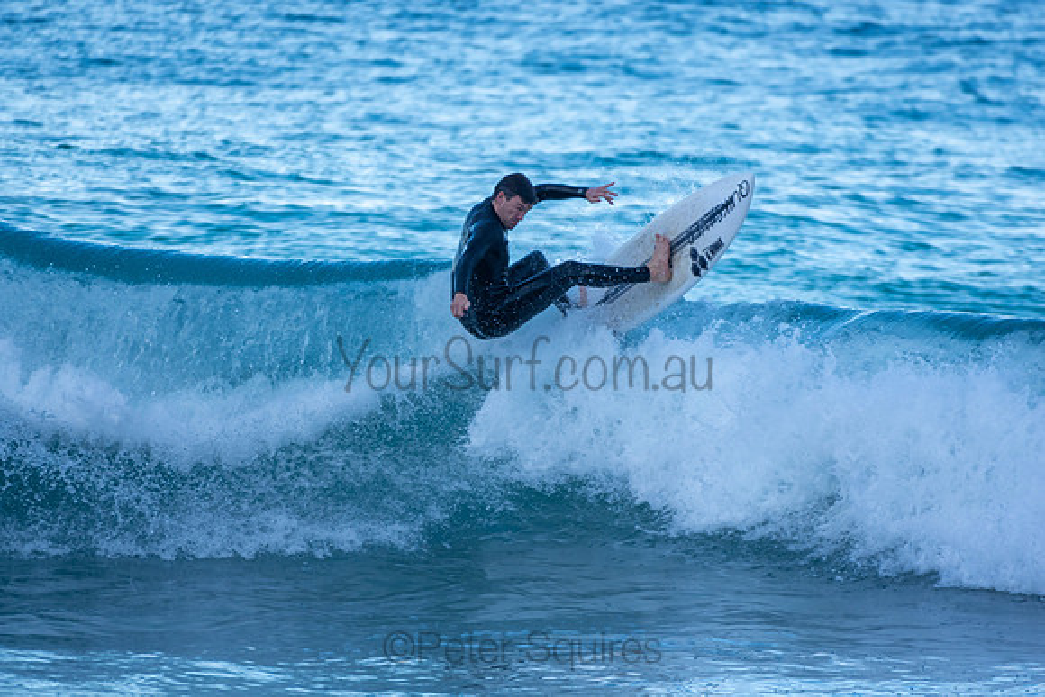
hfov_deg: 2.7
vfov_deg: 1.8
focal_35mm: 750
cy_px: 348
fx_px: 21775
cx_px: 522
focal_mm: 500
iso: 360
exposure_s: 1/1000
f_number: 5.6
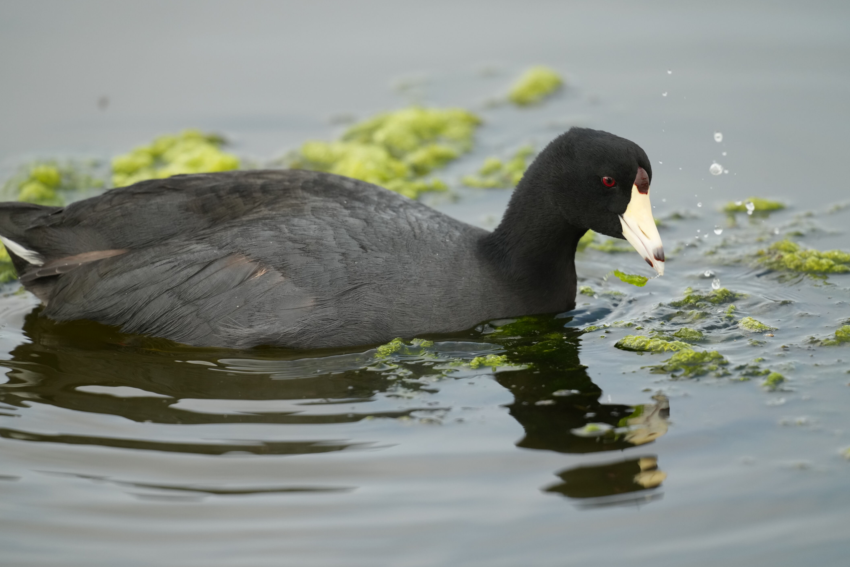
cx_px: 429
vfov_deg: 2.2
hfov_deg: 3.3
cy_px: 286
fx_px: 14543
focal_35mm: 616
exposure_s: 1/1250
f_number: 5.6
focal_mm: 600
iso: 1000
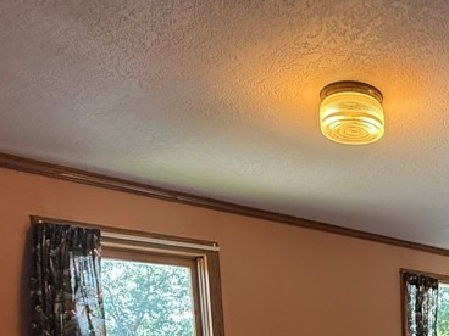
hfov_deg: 42.1
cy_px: 411
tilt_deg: -6.4
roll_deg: +1.2
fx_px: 506
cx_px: 438
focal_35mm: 39
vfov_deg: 30.7
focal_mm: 2.22
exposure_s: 1/120
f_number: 2.2
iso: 500
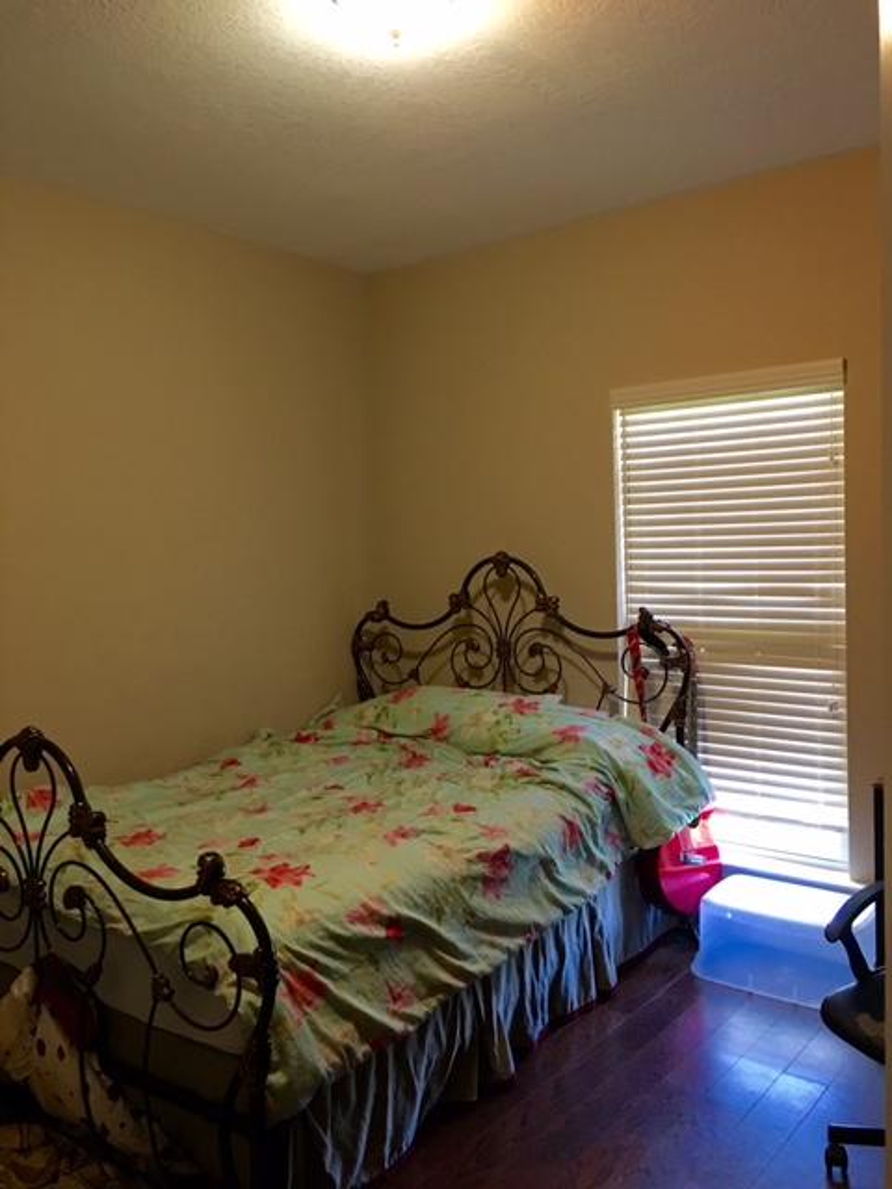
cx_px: 446
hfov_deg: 48.2
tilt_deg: -1.0
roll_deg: +1.6
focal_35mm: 29
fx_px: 996
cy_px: 594
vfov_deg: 61.7
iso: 100
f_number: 2.2
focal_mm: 4.15
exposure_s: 1/15
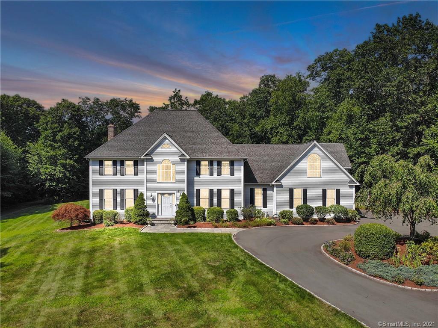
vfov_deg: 56.8
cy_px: 164
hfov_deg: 71.6
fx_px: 304
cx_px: 219
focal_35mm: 24
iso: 100
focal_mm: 4.5
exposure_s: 1/798
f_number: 2.8
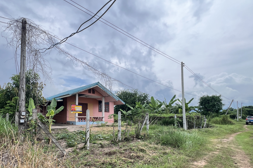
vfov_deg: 62.6
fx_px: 134
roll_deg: -1.1
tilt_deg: +2.1
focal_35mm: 19
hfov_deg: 86.6
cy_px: 115
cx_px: 113
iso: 32
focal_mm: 1.57
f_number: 1.8
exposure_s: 1/815
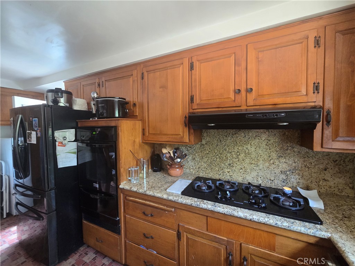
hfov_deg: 106.2
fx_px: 133
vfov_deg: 89.9
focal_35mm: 13
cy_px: 133
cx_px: 178
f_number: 2.2
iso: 500
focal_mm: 2.2
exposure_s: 1/60
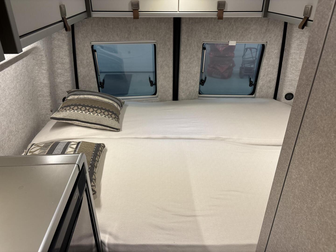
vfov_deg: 53.1
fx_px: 252
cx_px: 168
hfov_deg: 67.3
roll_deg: -0.4
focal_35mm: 26
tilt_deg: -28.9
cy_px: 126
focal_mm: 5.96
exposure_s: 1/74
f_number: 1.6
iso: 125
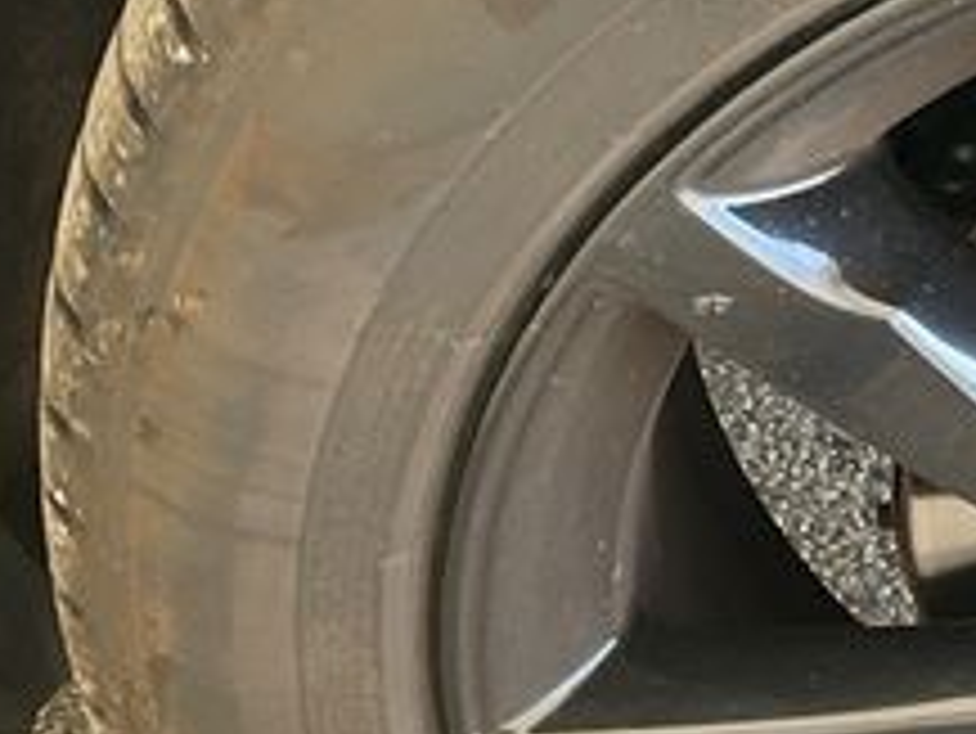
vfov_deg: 13.8
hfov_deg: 17.0
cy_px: 522
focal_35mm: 107
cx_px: 1349
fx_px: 3019
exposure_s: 1/122
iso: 50
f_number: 1.8
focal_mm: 3
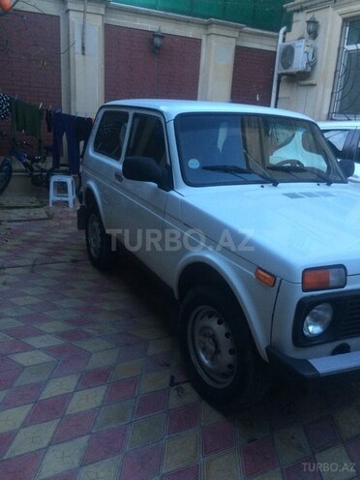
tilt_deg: -16.7
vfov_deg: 61.7
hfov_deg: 48.2
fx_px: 402
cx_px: 180
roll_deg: -2.4
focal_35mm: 29
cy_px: 240
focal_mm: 4.15
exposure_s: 1/33
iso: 200
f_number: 2.2
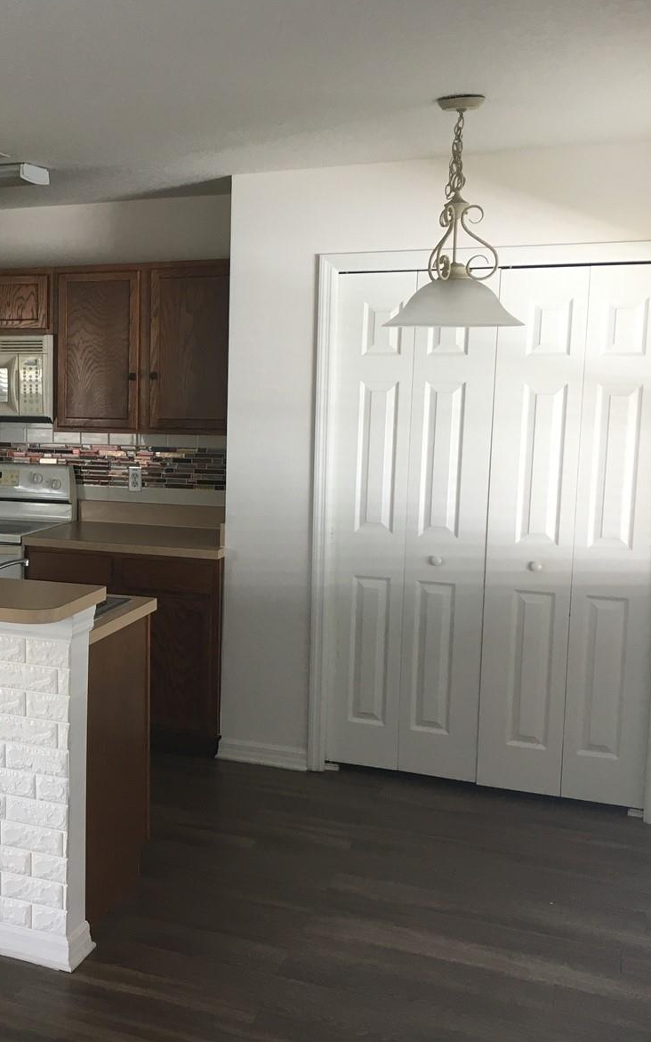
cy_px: 509
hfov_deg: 29.0
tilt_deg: -6.8
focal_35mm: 42
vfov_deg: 47.2
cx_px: 36
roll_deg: -0.6
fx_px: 1192
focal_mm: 4.15
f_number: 2.2
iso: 25
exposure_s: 1/30
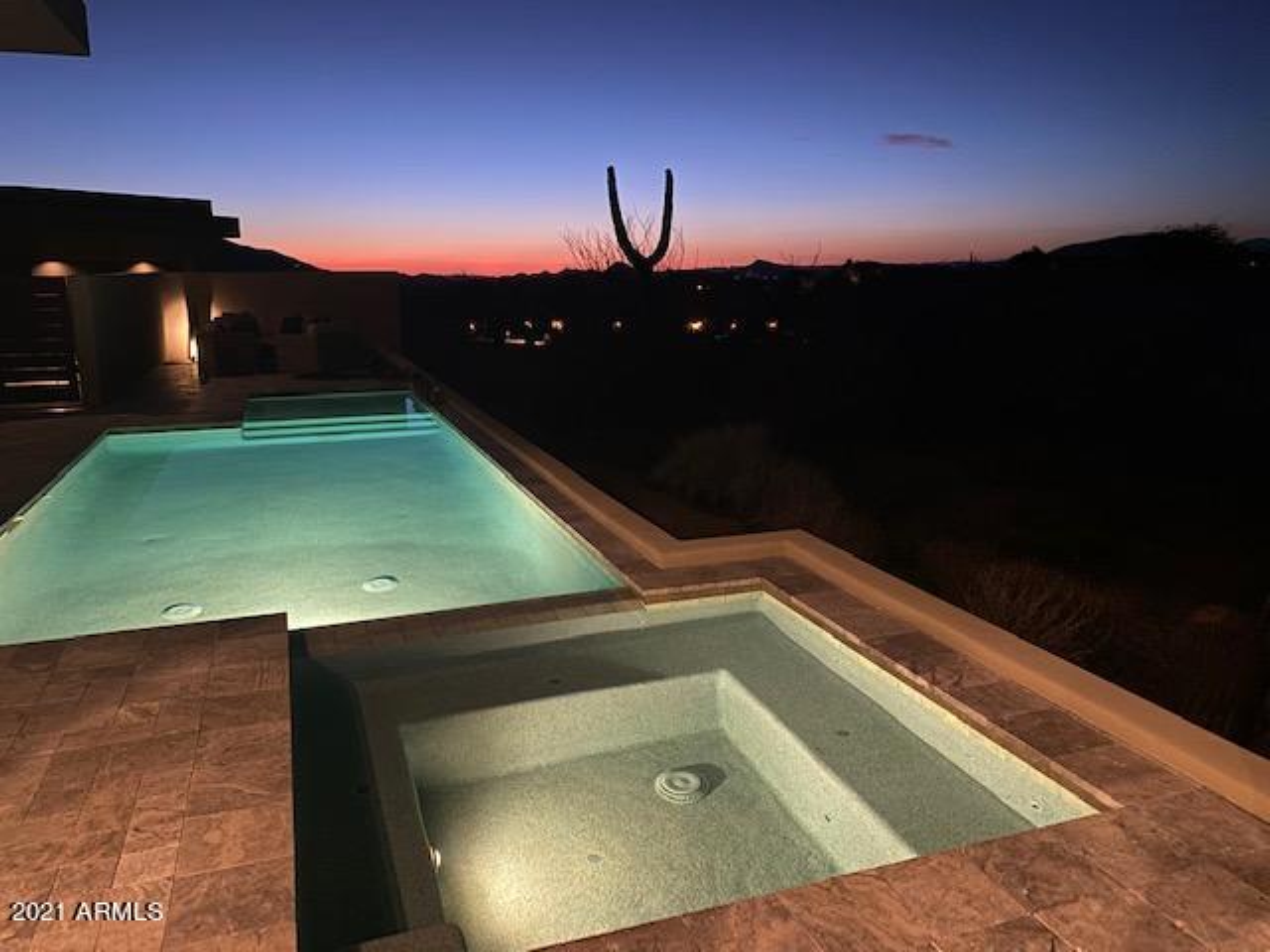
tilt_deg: -12.8
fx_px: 954
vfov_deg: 53.1
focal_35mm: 26
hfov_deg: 67.3
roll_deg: +0.2
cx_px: 635
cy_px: 476
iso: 500
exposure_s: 1/12
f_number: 1.8
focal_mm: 4.25
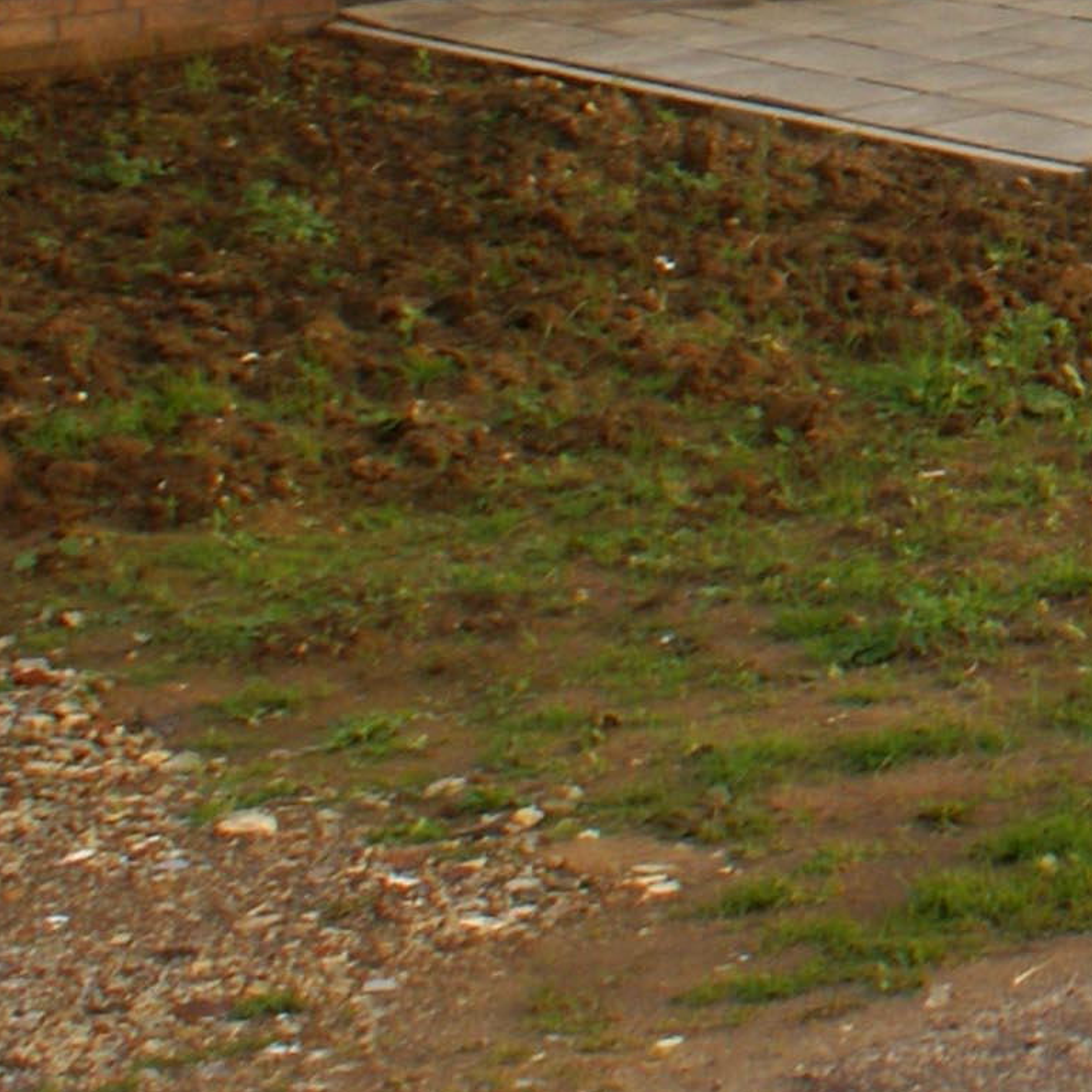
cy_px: -606
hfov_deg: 7.4
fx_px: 8035
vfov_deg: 7.6
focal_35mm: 225
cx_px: 2329
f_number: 9
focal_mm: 35
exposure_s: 1/80
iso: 100
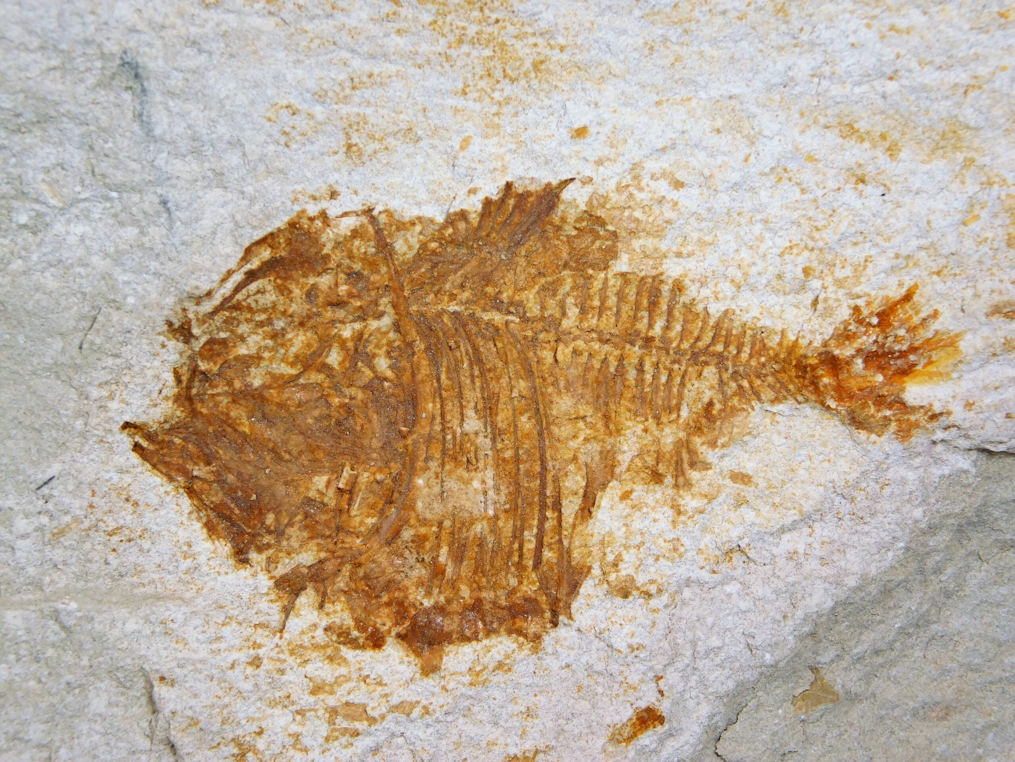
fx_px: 6803
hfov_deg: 8.5
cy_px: 381
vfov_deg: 6.4
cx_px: 508
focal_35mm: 232
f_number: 5.6
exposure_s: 1/250
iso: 125
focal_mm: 41.3
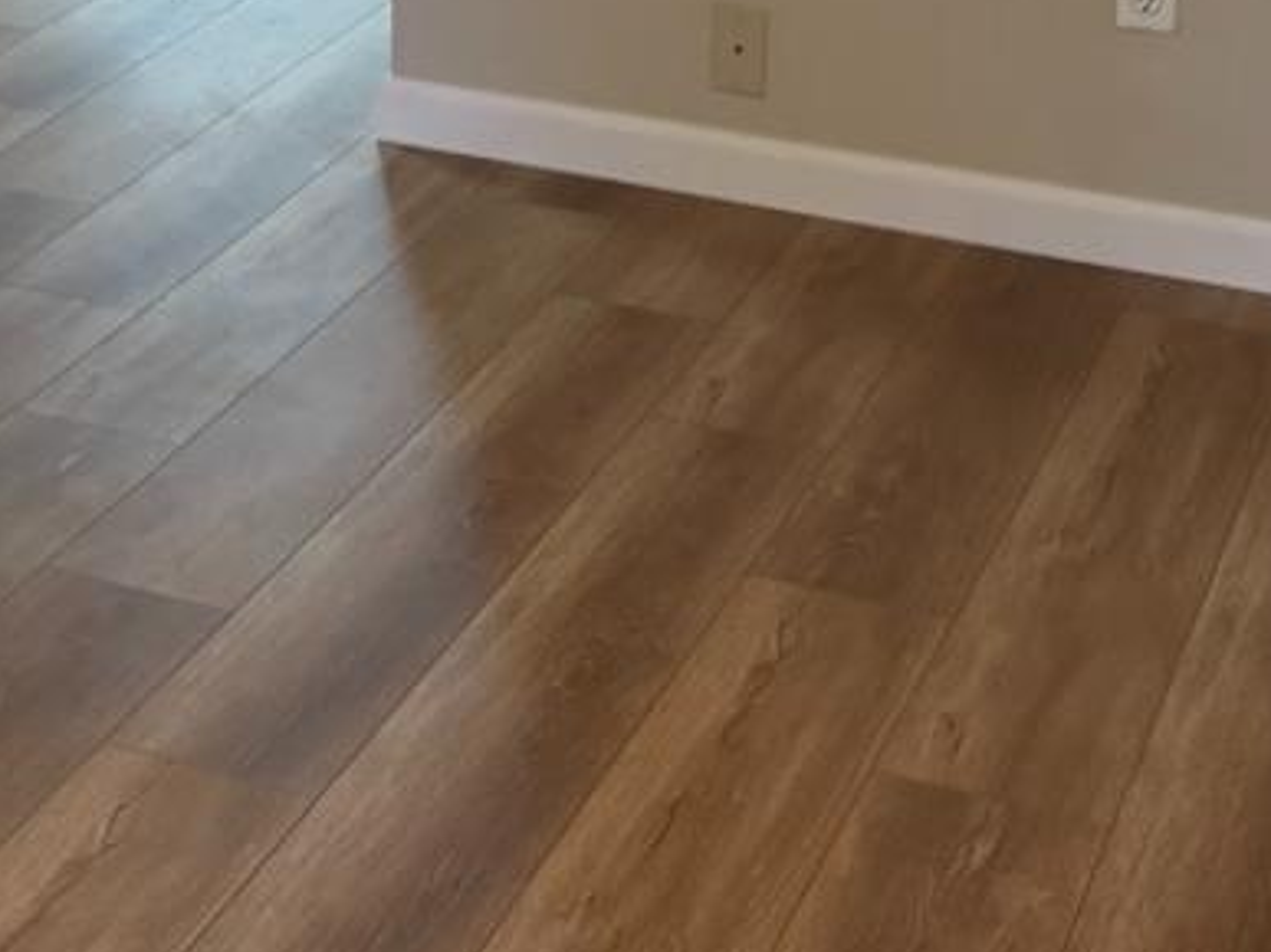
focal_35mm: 93
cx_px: -20
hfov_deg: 20.4
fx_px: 3414
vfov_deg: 14.1
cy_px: -750
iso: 200
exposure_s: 1/72
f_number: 1.78
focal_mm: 6.76
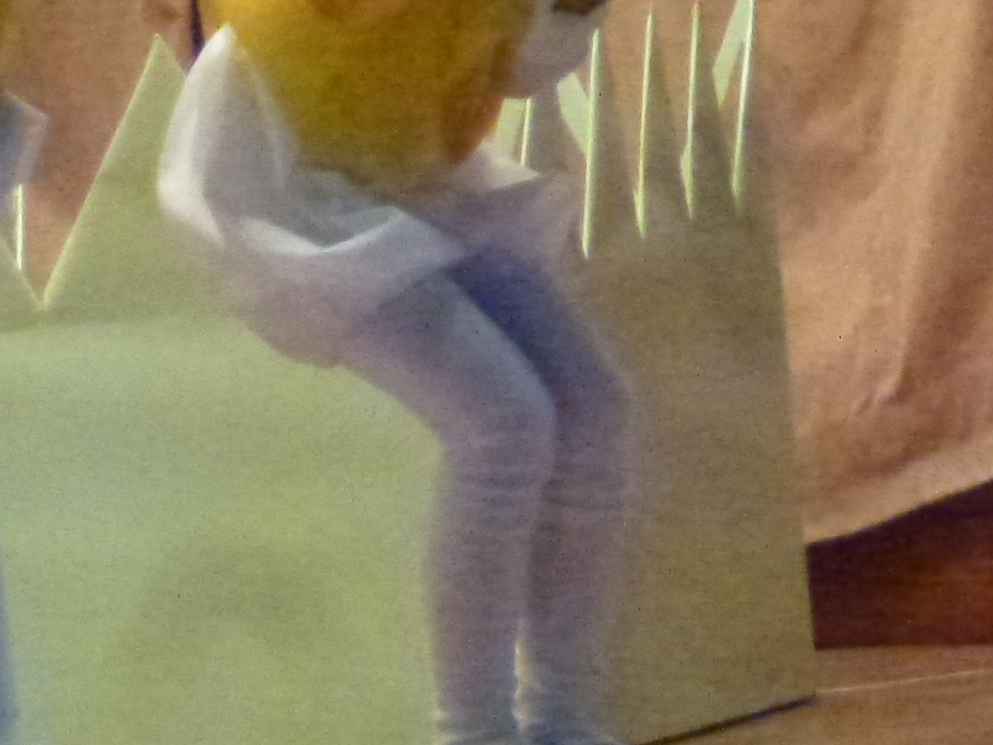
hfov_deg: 4.5
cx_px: 992
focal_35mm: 441
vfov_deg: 3.4
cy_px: 16
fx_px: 12651
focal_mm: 25.5
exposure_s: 1/80
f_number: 5.3
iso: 1600
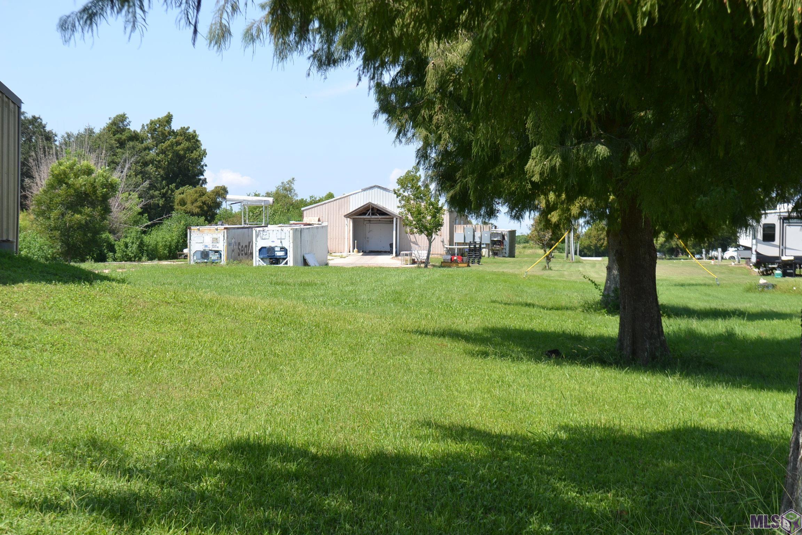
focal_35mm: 57
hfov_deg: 35.1
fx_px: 1270
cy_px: 268
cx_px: 401
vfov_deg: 23.8
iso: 100
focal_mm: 38
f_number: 6.3
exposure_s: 1/160
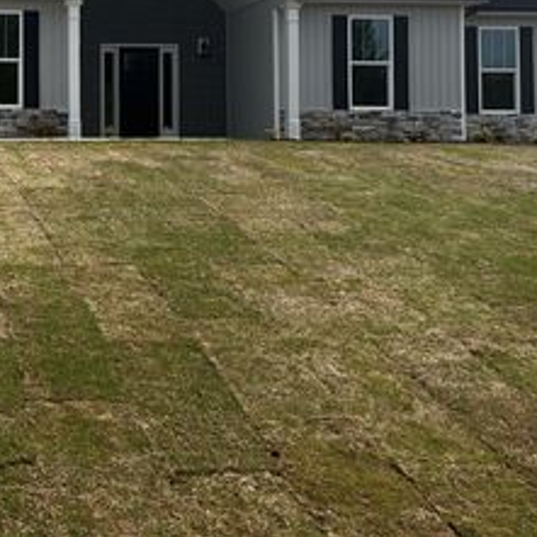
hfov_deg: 30.4
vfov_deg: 32.1
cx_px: -2
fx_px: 913
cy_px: 130
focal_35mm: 52
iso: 50
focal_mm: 5.96
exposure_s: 1/5076
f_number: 1.6
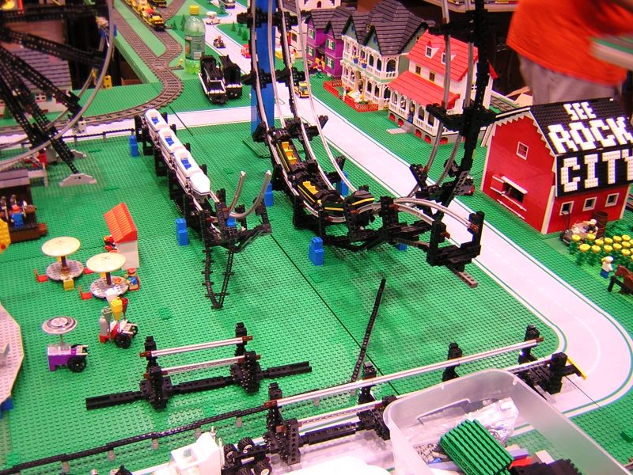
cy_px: 238
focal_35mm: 36
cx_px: 316
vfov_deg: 39.7
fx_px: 658
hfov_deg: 51.4
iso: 100
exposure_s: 1/6.3
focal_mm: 4.7
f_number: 2.6
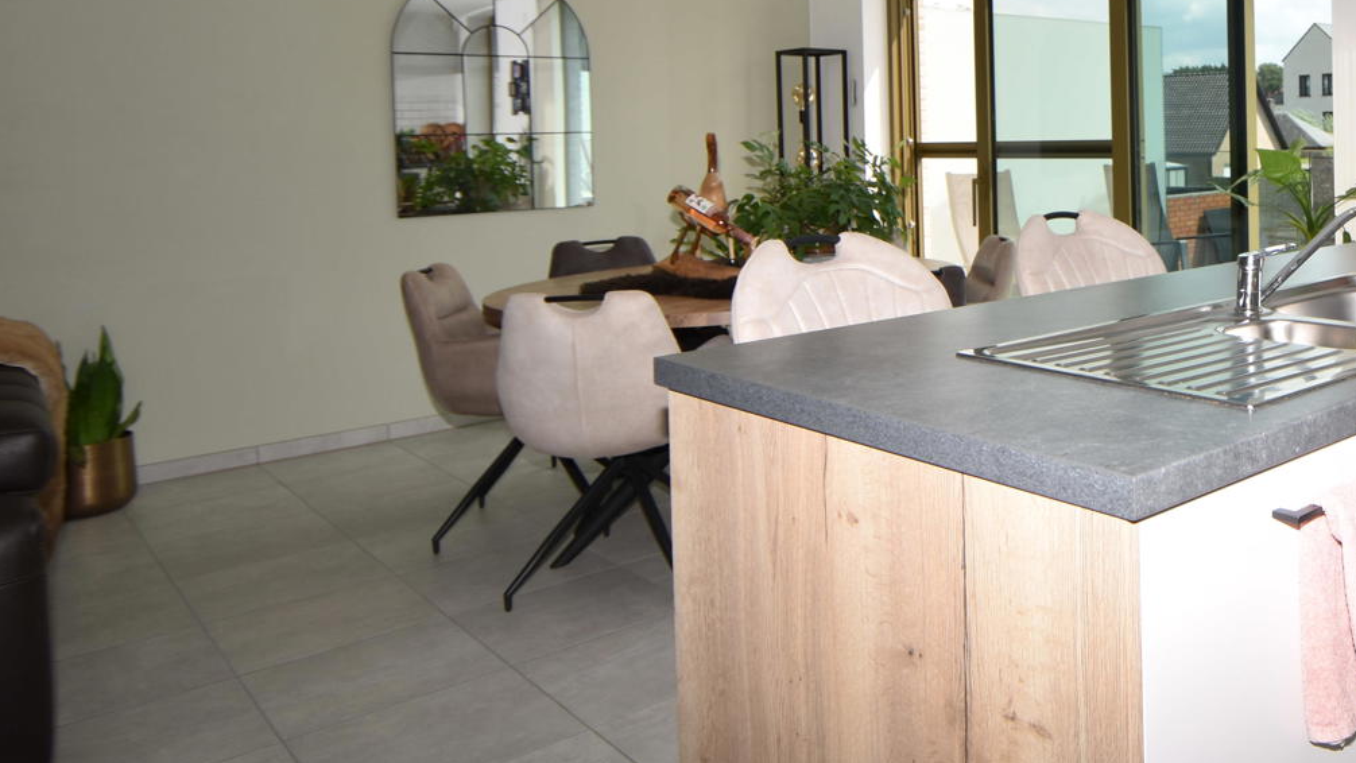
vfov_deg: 36.4
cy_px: 142
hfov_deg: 56.6
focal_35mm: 31
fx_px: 1112
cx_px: 1144
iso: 100
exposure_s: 1/125
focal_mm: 11
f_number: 5.6
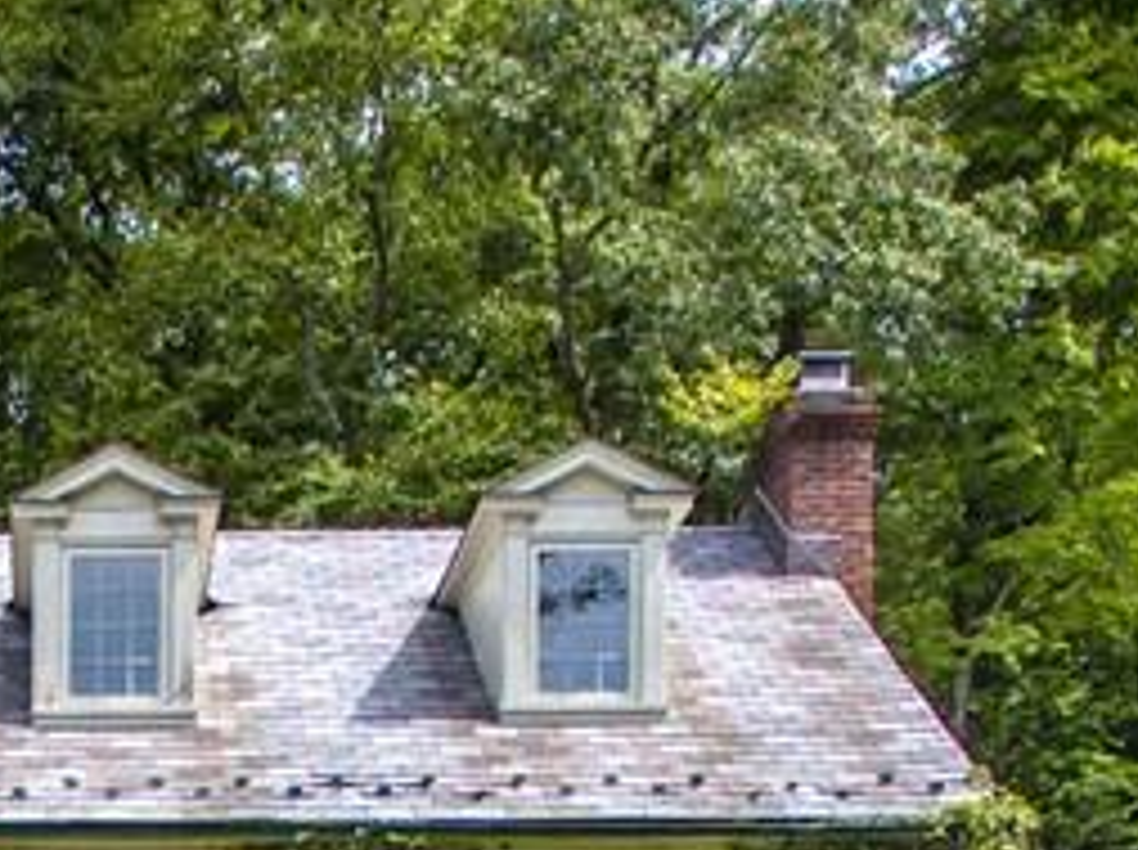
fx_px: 2659
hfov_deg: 23.0
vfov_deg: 15.7
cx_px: -58
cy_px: 1500
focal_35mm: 81
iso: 100
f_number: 2.8
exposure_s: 1/1250
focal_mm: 3.61
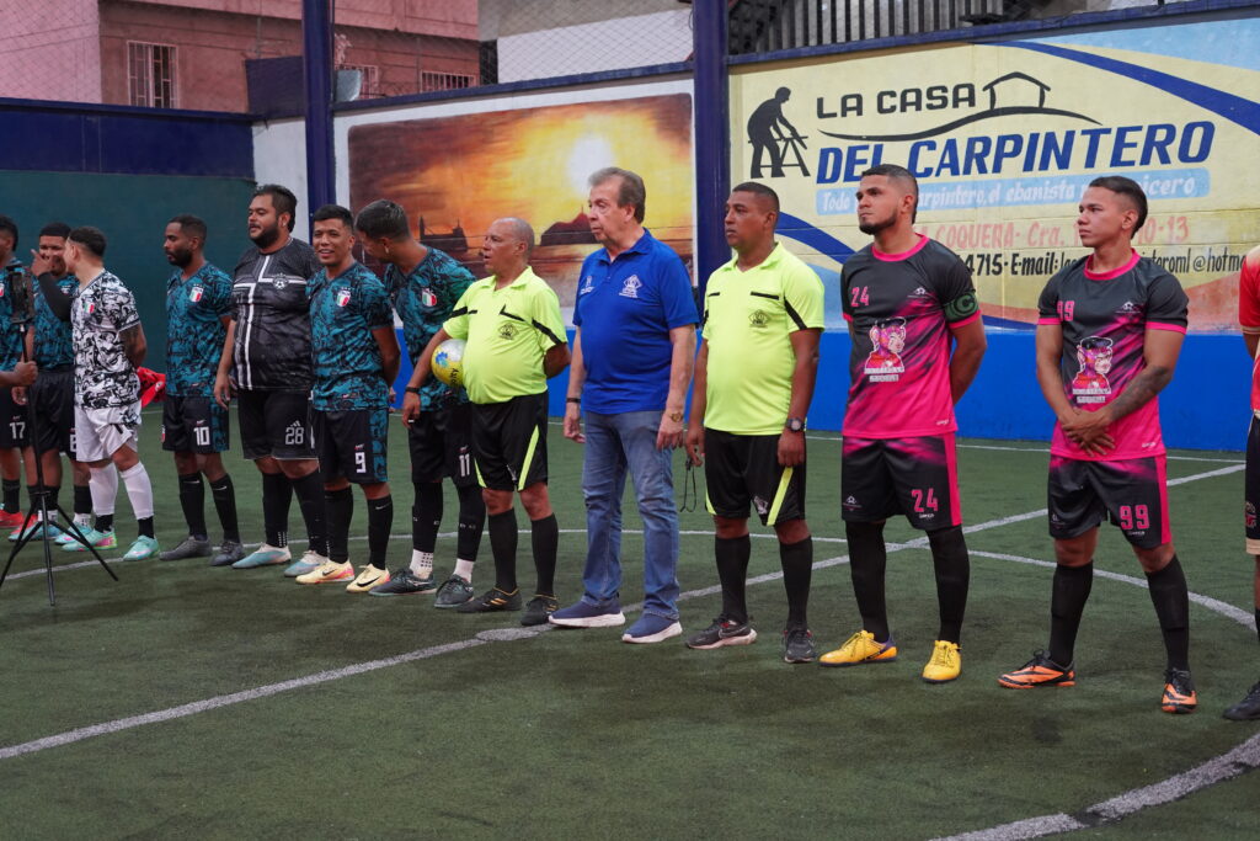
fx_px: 1750
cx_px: 630
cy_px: 420
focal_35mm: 50
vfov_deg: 27.0
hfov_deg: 39.6
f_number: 4
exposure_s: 1/160
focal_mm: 50
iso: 4000
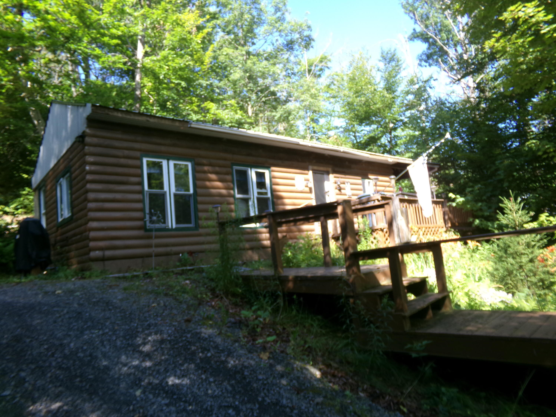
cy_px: 208
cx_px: 278
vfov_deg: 56.8
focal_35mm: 24
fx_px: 385
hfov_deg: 71.6
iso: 100
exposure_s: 1/150
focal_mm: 4.3
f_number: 3.7
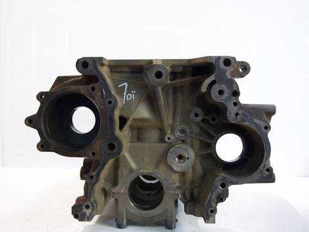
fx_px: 268
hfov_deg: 60.0
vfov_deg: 46.8
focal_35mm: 30
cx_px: 154
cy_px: 116
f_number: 3.6
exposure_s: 1/125
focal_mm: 15
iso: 1600
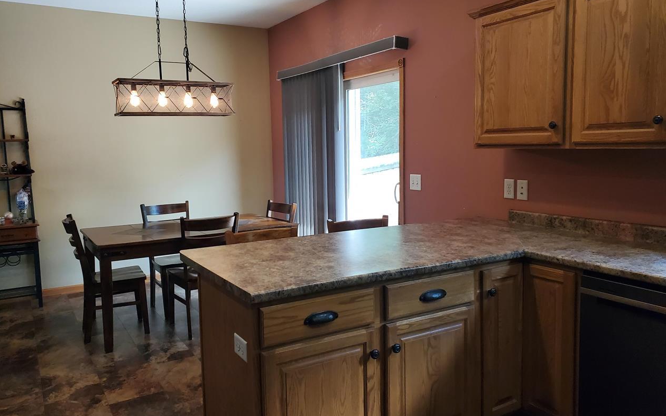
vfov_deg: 44.5
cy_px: 192
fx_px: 508
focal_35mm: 28
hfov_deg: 66.5
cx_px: 329
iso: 400
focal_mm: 4.3
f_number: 2.4
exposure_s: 1/120
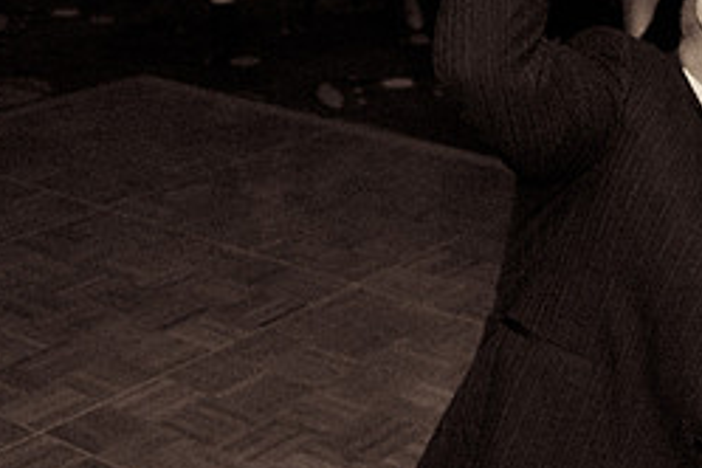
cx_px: 598
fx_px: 1501
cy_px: 155
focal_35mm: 77
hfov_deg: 25.7
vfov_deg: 17.7
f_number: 2.8
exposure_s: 1/60
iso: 640
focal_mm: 22
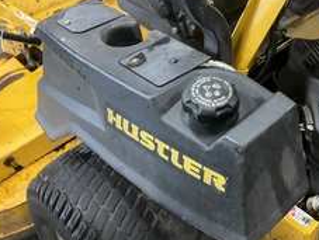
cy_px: 38
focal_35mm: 51
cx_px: 237
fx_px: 471
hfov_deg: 36.6
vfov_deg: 27.9
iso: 320
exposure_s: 1/40
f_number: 1.8
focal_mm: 3
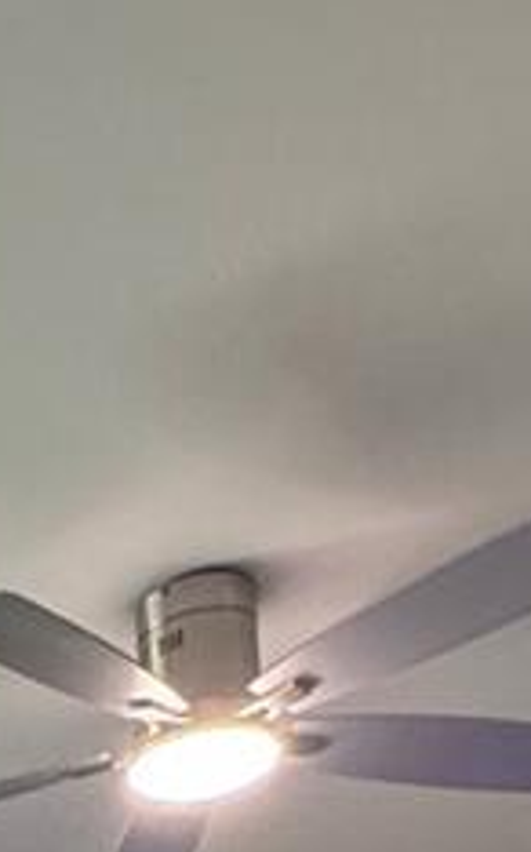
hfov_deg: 16.0
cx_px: -218
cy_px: 1766
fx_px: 1762
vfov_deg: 17.6
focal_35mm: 76
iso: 320
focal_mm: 2.22
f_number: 2.2
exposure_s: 1/60
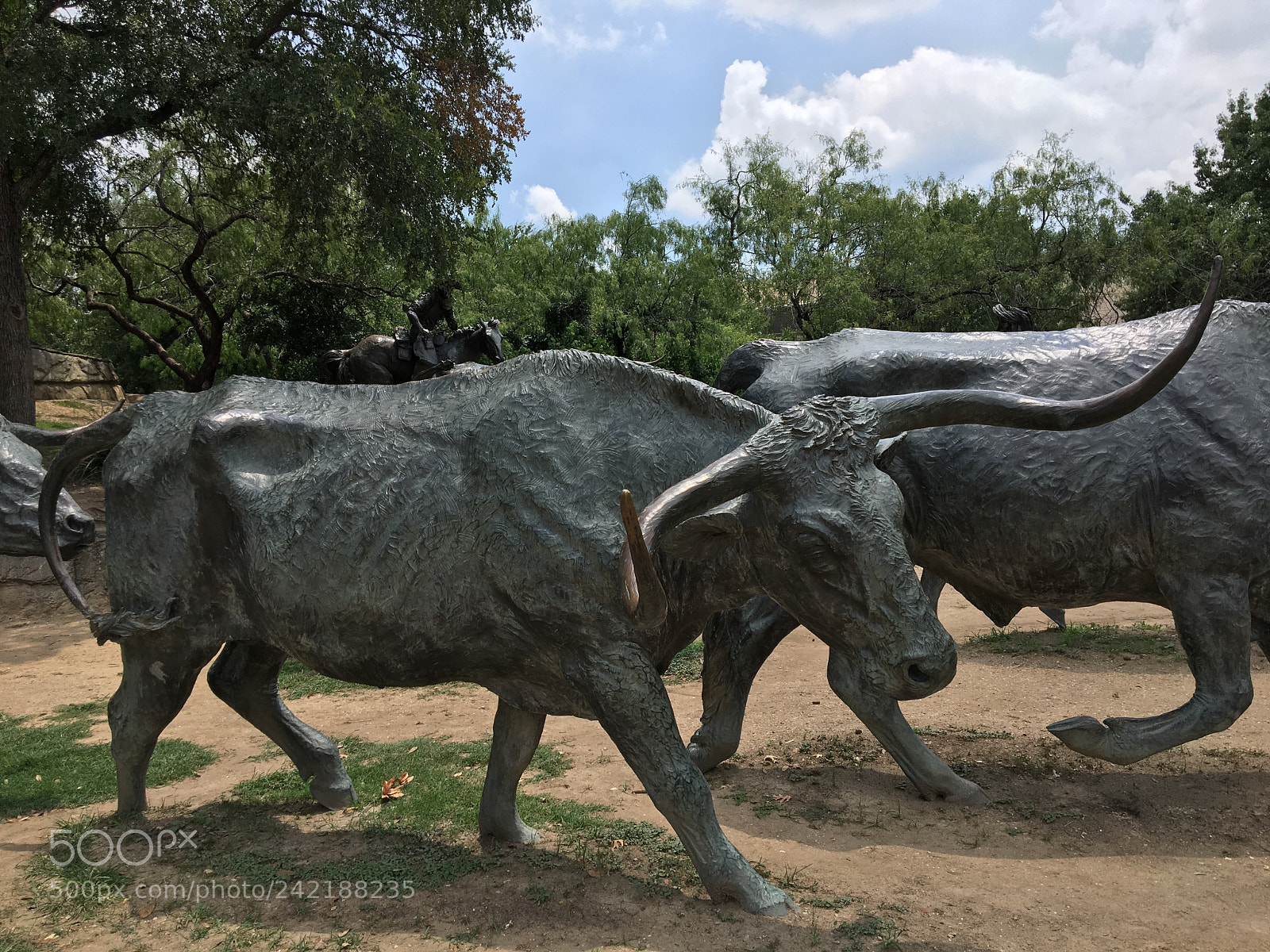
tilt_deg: -2.1
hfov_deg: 61.7
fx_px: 1064
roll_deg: +4.5
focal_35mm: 29
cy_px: 476
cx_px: 635
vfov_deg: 48.2
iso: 25
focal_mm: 4.15
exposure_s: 1/1603
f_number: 2.2
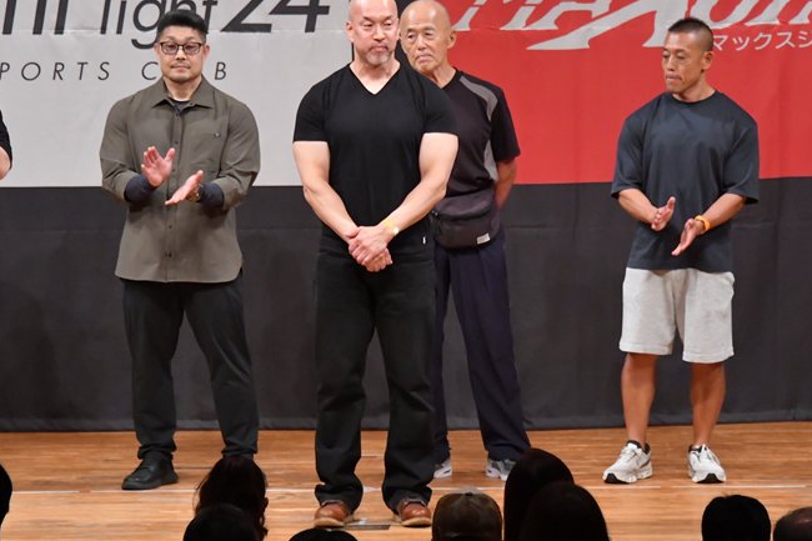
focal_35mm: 304
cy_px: 282
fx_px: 6855
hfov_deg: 6.8
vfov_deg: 4.5
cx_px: 405
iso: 7200
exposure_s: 1/400
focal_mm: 170
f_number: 5.6
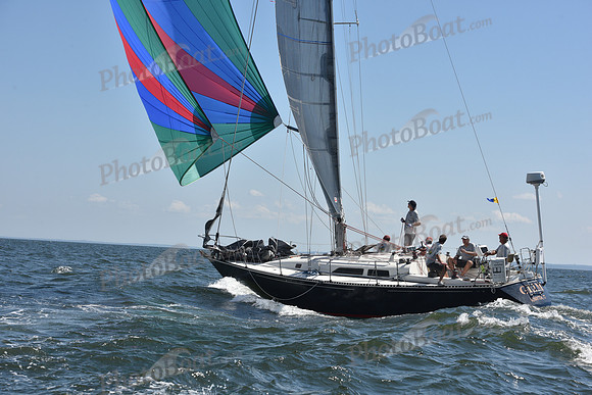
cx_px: 296
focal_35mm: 70
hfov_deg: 28.8
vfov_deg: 19.5
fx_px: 1151
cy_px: 198
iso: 320
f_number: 9
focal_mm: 70
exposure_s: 1/1250
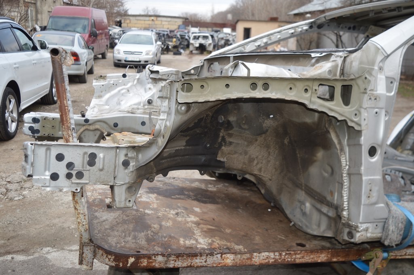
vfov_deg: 36.8
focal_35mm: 36
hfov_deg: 53.2
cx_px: 207
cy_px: 138
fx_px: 414
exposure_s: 1/125
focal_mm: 24
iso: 125
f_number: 4
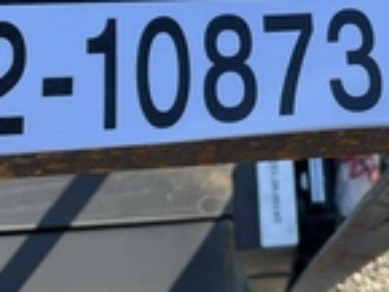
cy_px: 16
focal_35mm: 80
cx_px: 311
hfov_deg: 24.0
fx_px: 900
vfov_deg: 18.1
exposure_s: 1/422
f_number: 1.8
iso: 25
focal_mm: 3
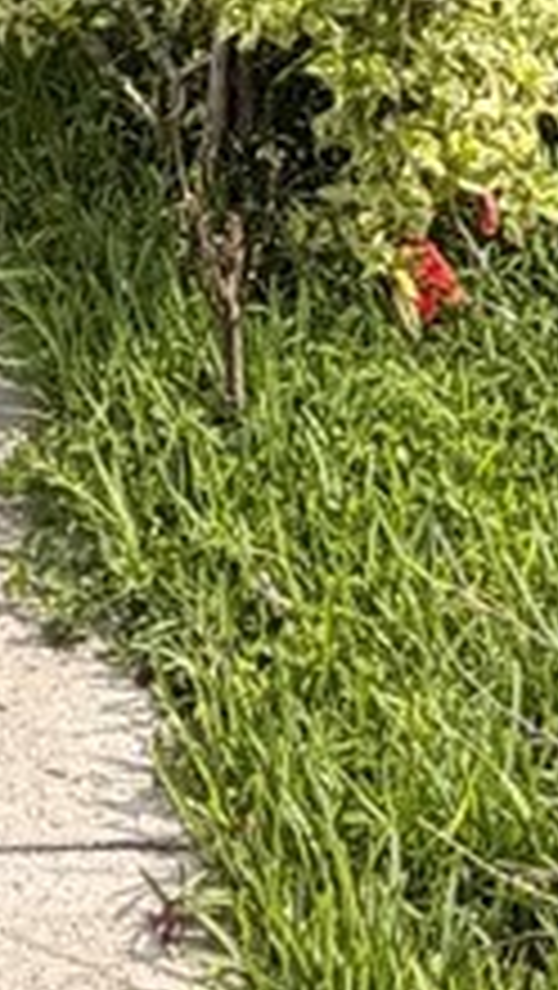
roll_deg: +1.0
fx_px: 2915
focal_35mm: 111
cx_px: -342
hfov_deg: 10.5
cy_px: -824
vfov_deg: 16.1
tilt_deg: +0.3
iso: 25
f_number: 2.2
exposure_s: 1/770
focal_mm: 2.22
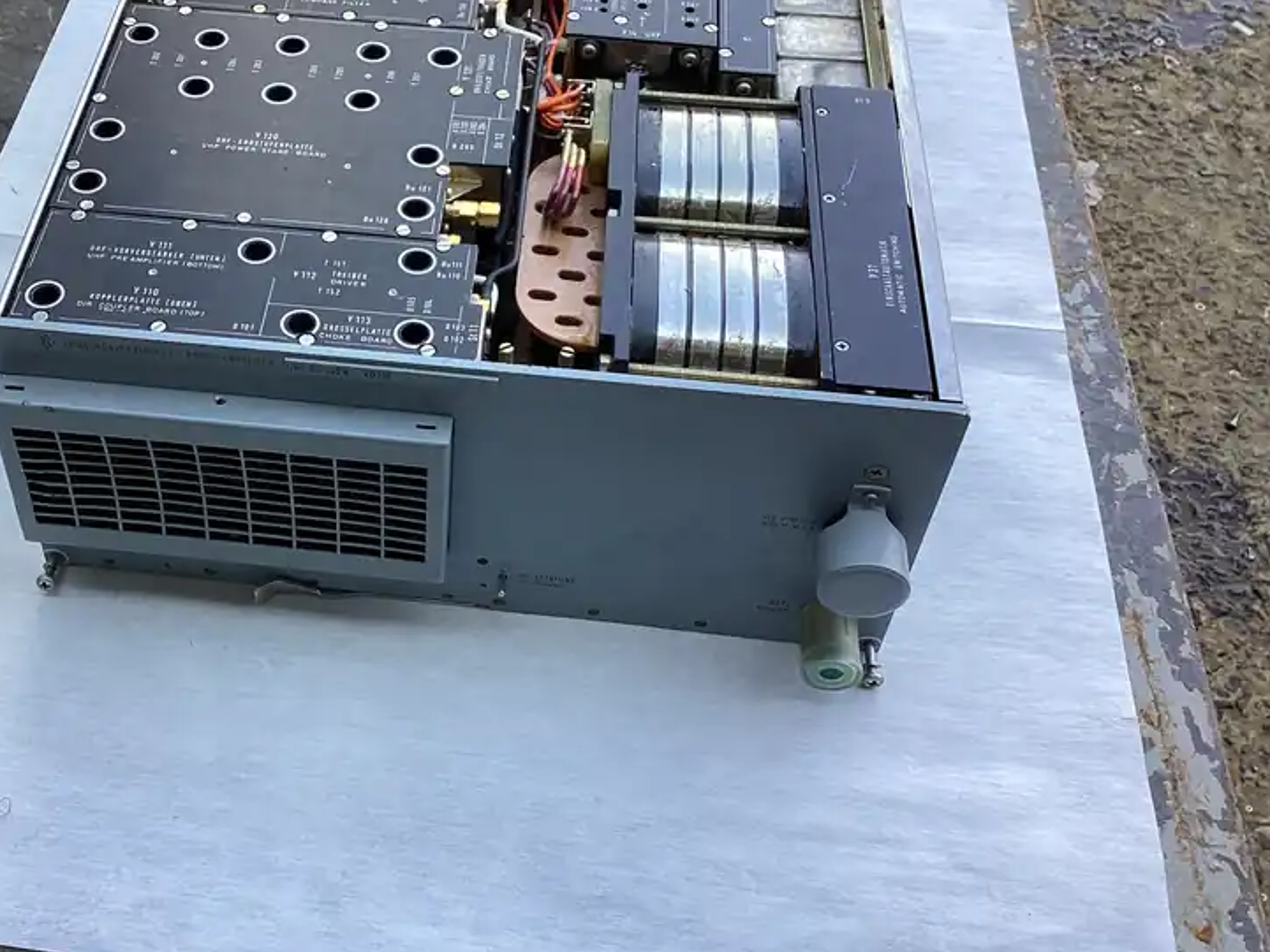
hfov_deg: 43.1
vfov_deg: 33.6
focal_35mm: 43
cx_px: 400
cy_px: 412
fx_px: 1578
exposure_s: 1/165
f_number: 2.4
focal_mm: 3.3
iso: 25
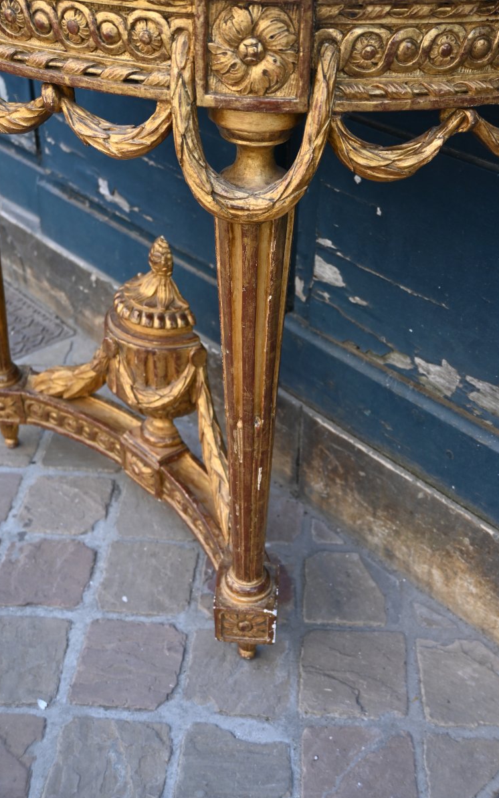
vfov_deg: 47.7
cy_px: 401
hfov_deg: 30.9
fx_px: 903
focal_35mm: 42
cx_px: 251
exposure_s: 1/250
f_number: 4
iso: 220
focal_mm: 27
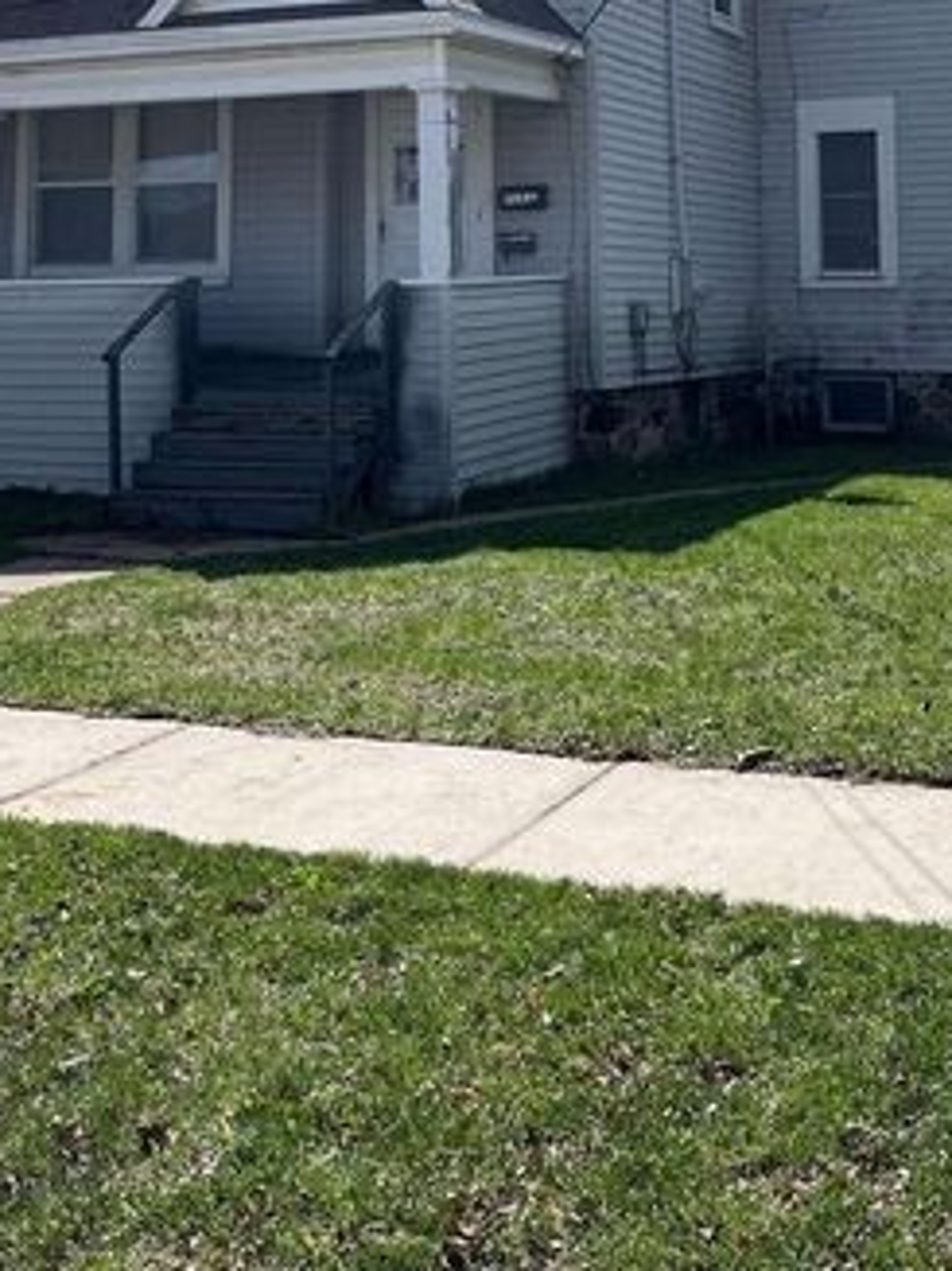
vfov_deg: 33.8
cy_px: 80
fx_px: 1945
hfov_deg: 27.5
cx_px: 396
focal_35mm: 53
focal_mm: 5.1
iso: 50
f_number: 1.6
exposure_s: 1/3745
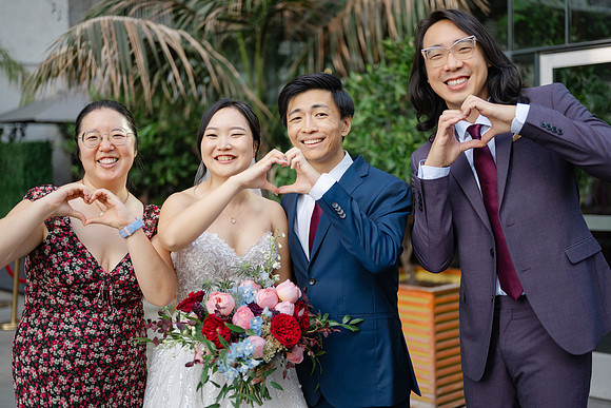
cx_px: 306
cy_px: 204
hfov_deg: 39.6
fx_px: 849
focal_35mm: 50
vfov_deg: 27.0
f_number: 1.8
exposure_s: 1/400
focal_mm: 50
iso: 80
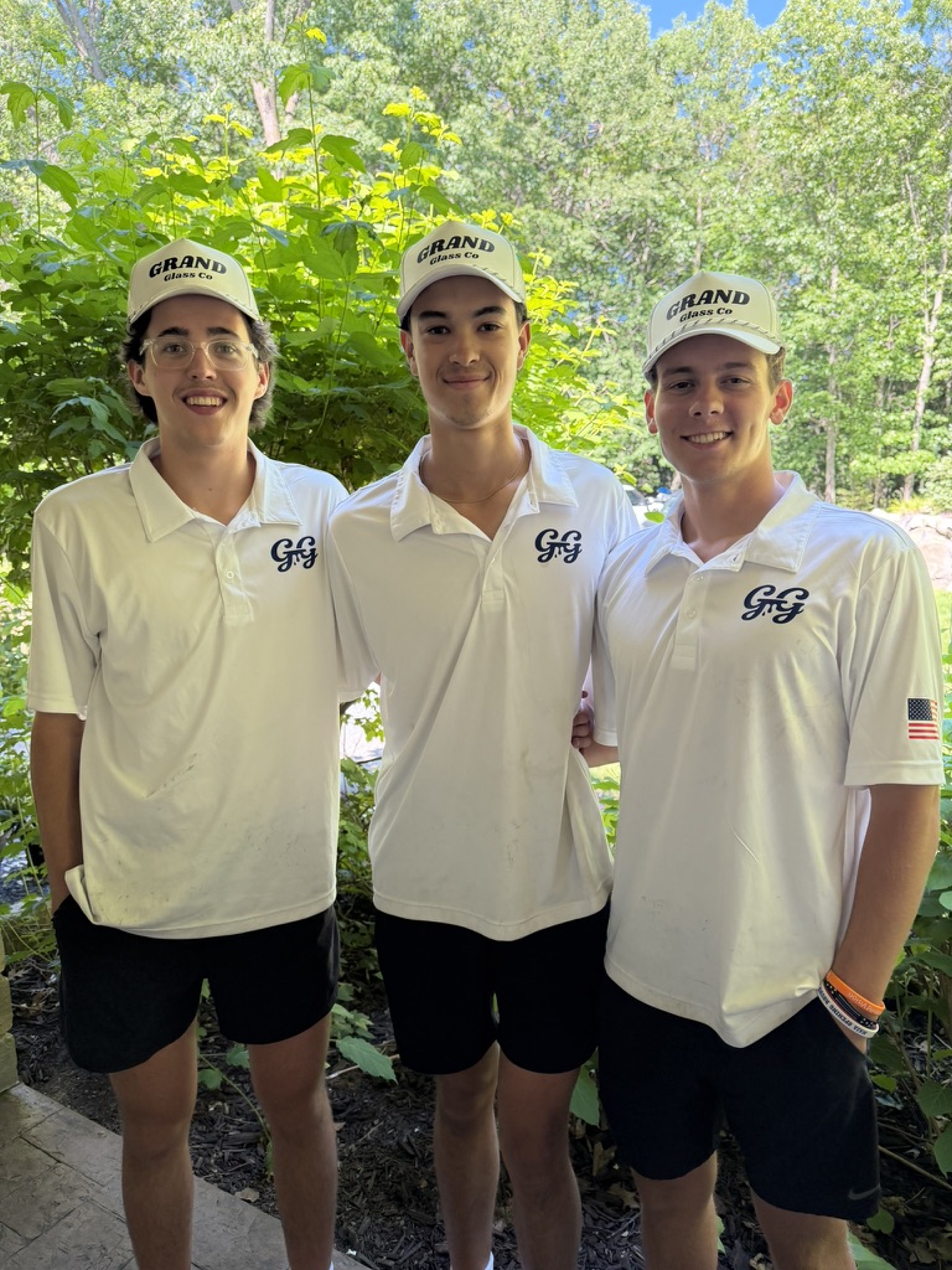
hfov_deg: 56.8
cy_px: 635
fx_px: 880
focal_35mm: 24
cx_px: 476
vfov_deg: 71.6
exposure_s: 1/185
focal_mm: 6.76
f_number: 1.78
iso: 125
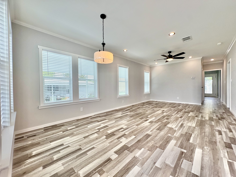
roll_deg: +1.5
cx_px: 118
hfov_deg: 102.1
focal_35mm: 14
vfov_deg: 85.7
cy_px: 88
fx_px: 95
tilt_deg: -0.7
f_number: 2.2
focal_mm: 2.22
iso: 64
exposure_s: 1/160
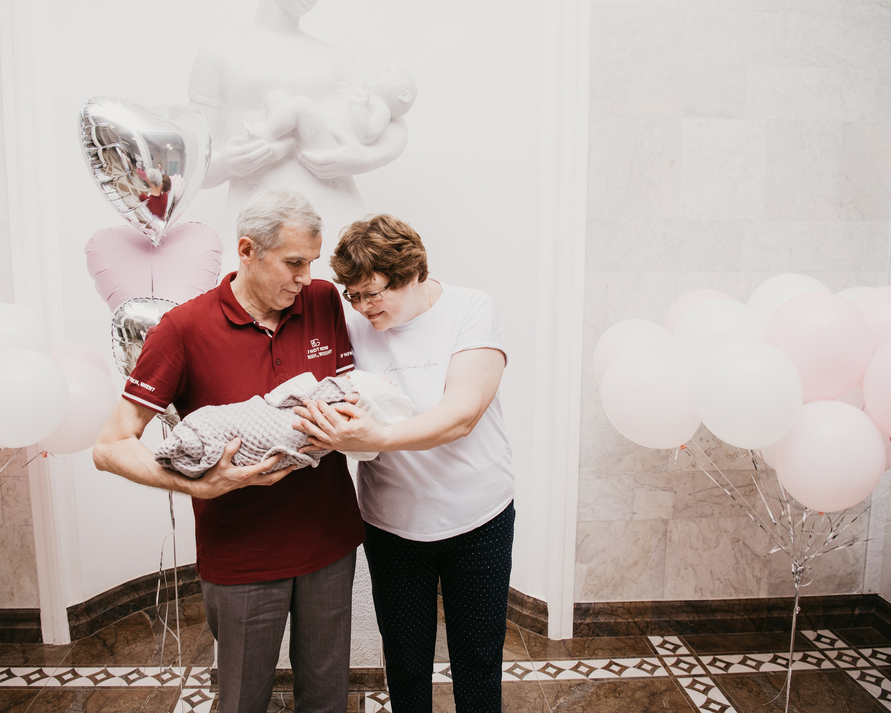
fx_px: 738
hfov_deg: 62.0
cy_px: 348
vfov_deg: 51.5
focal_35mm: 28
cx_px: 387
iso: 250
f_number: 4
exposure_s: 1/160
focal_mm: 24
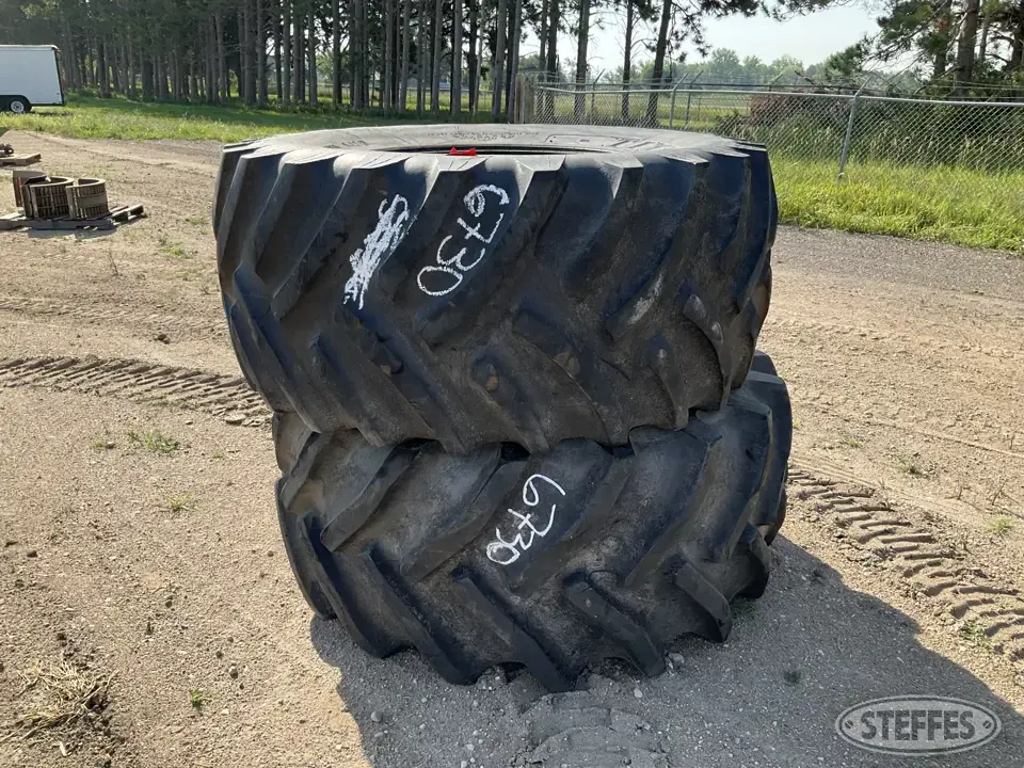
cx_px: 512
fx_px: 858
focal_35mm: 29
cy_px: 384
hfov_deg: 61.7
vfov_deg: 48.2
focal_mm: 3
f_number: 1.8
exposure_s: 1/620
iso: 25
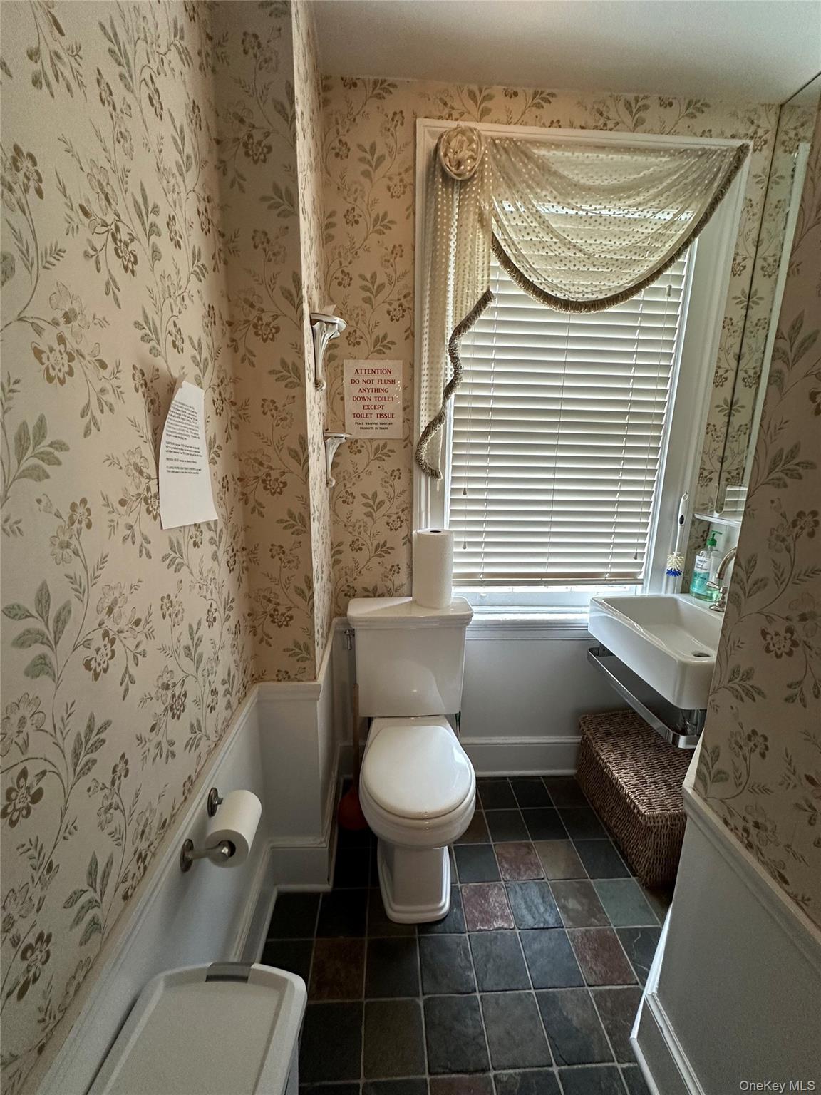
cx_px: 410
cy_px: 548
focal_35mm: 14
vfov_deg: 102.1
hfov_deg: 85.7
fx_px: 443
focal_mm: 2.22
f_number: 2.2
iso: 200
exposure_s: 1/60
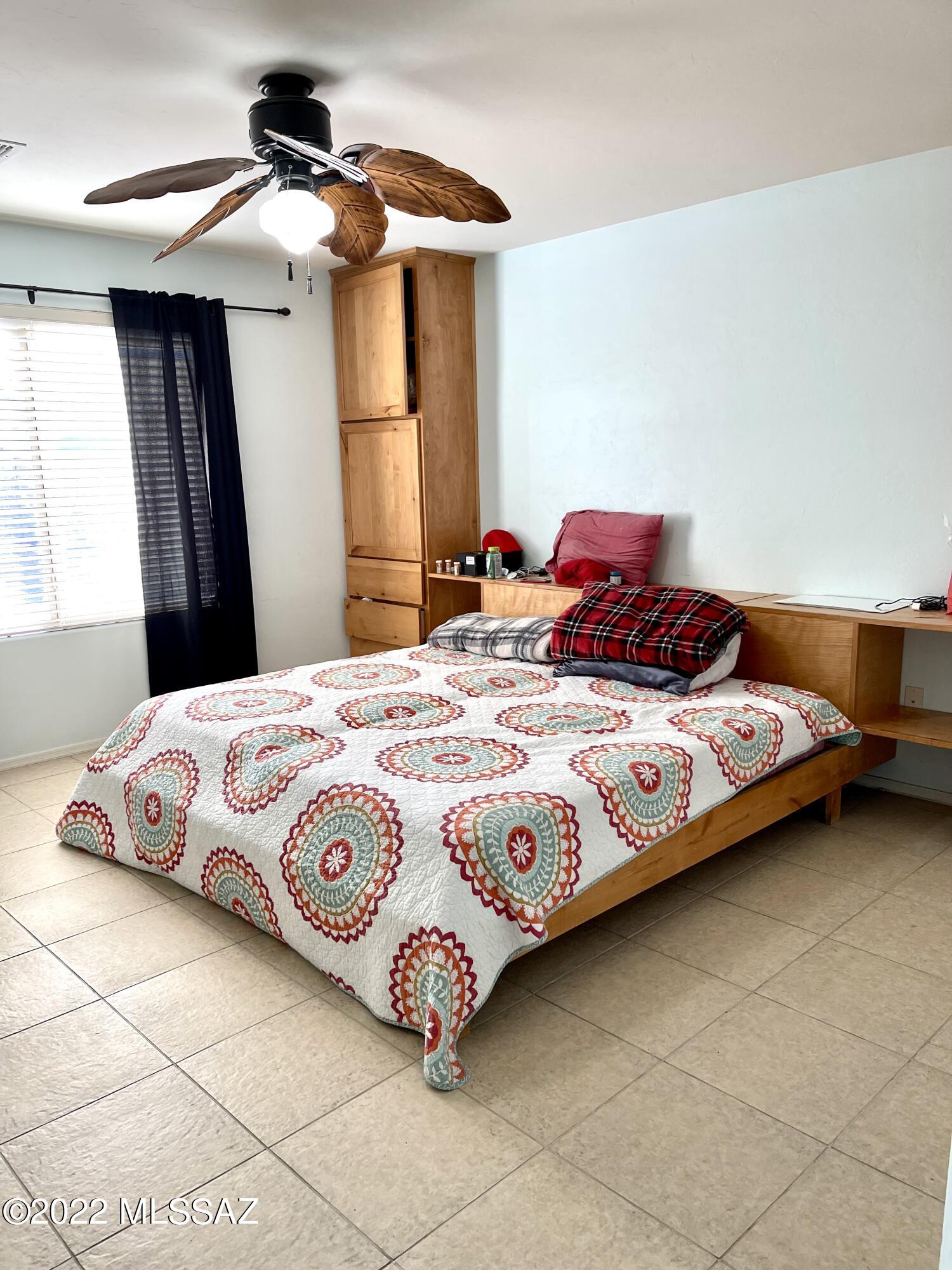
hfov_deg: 53.1
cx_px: 476
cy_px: 635
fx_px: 953
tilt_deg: -10.8
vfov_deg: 67.3
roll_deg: +1.5
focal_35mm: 26
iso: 80
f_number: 1.6
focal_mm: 5.1
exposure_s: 1/120
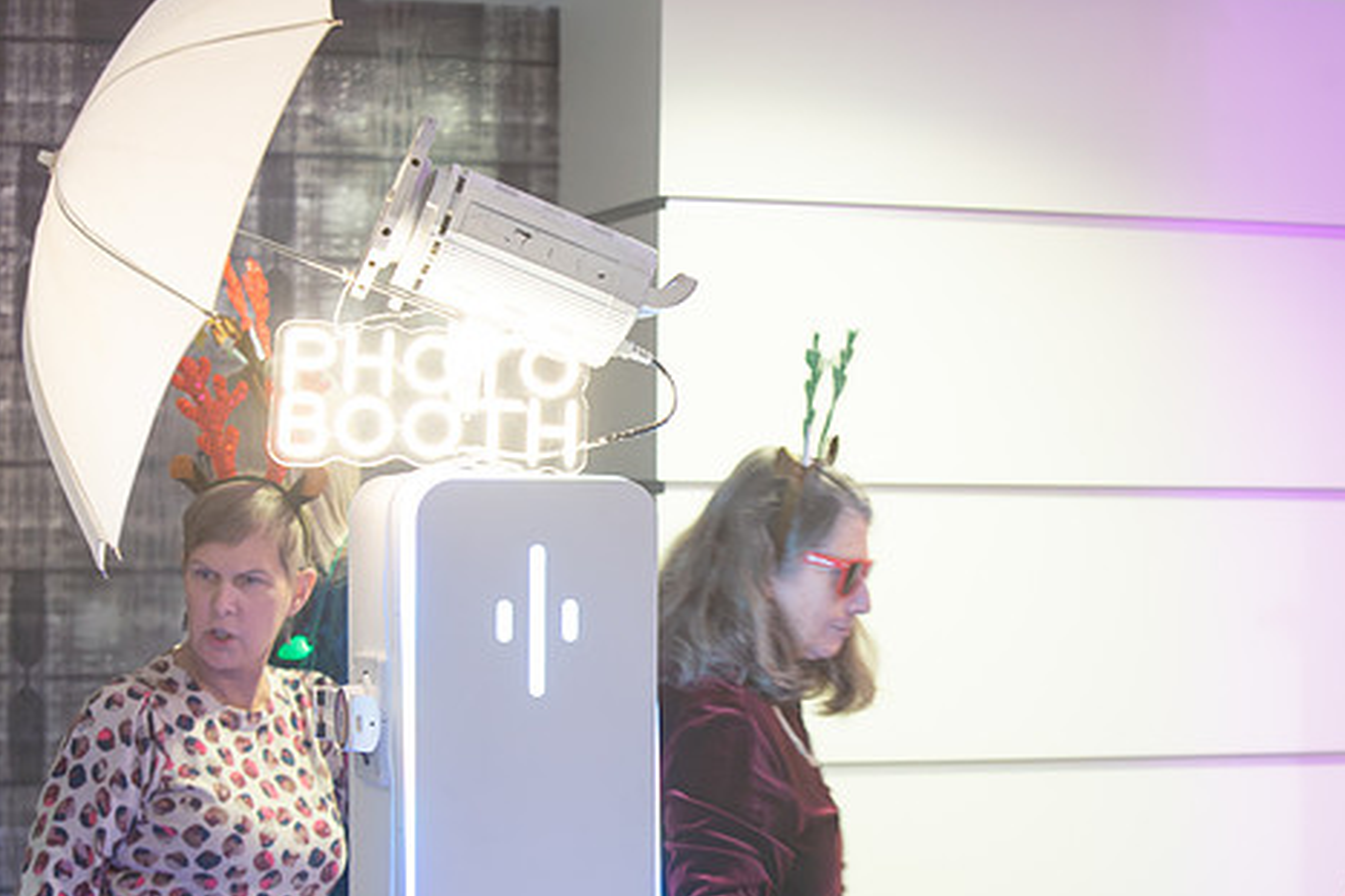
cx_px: 832
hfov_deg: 23.3
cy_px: 552
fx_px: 3249
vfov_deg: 15.7
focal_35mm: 87
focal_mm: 70
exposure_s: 1/40
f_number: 4.5
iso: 2000
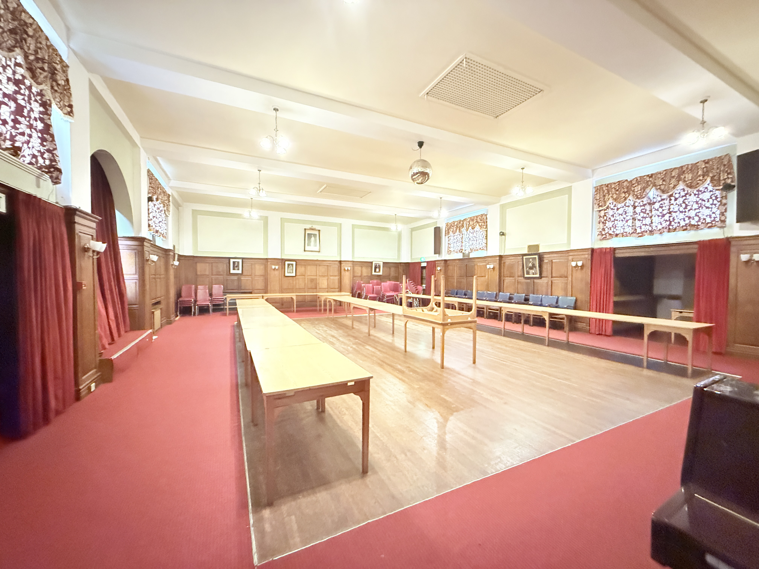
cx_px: 380
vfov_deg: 85.7
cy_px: 284
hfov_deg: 102.1
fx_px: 307
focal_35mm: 14
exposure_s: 1/25
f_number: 2.2
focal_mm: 2.22
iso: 2000
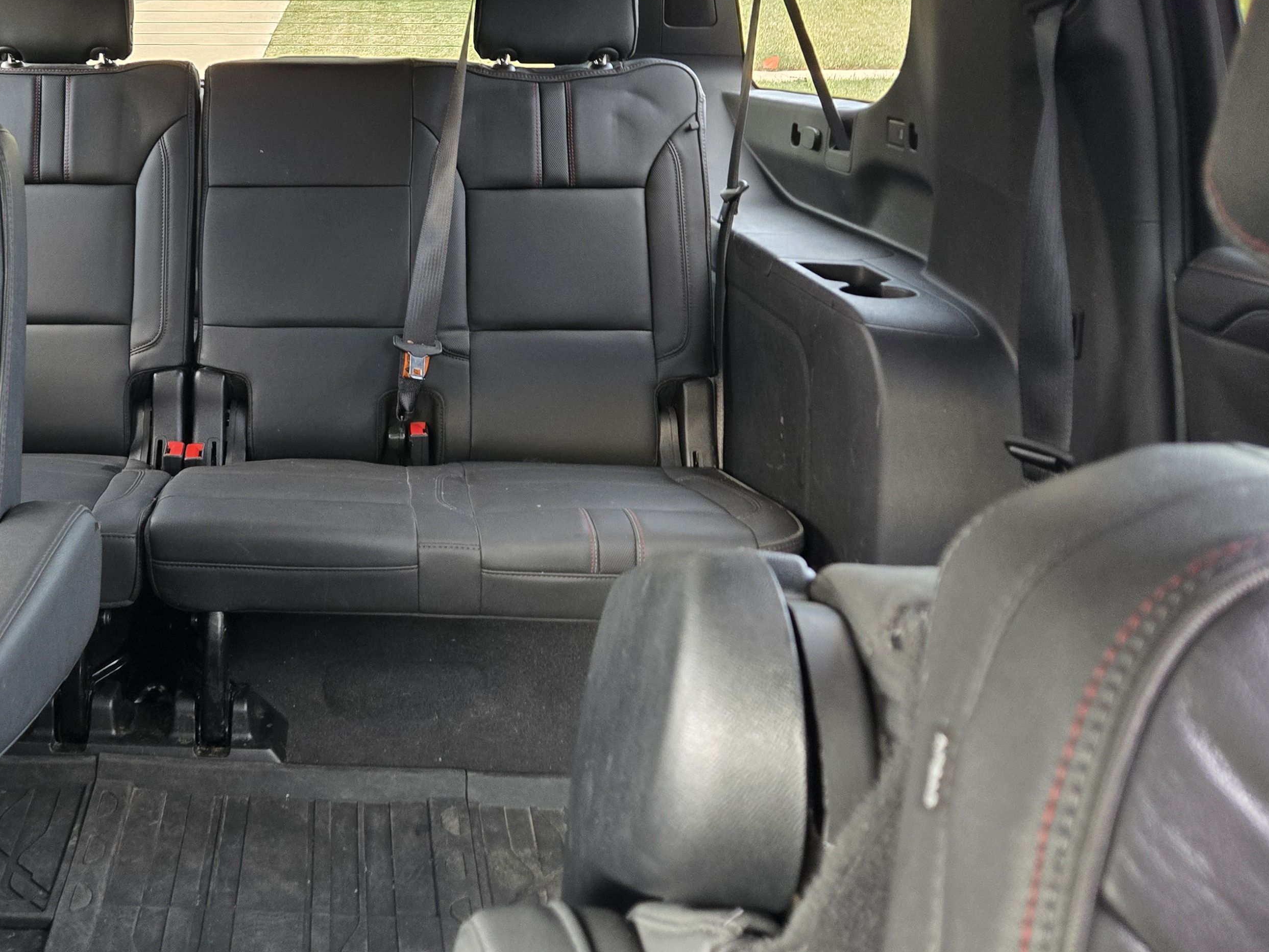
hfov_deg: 47.8
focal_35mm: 37
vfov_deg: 37.6
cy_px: 228
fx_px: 1357
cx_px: 286
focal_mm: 5.4
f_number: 1.8
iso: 320
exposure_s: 1/30.5
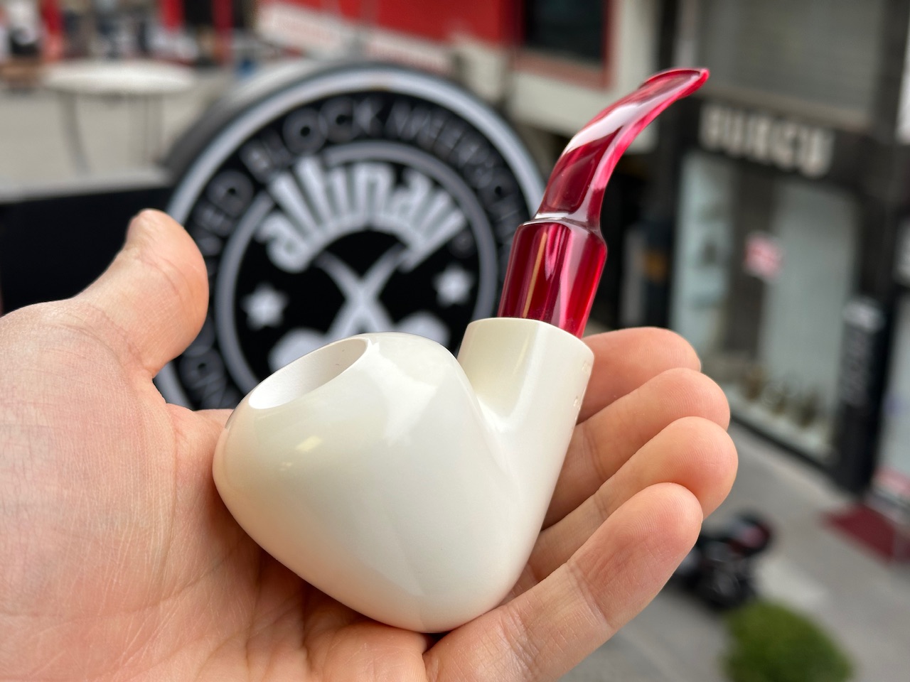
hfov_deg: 39.7
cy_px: 341
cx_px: 455
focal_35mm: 48
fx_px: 1262
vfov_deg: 30.3
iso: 64
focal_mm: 6.86
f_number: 1.78
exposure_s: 1/315
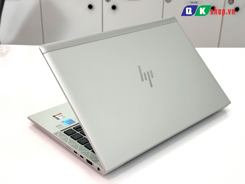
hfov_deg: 39.7
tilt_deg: -24.6
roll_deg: -0.2
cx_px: 122
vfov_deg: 30.3
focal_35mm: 48
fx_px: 340
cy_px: 92
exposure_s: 1/209
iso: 50
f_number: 1.78
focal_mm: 6.76
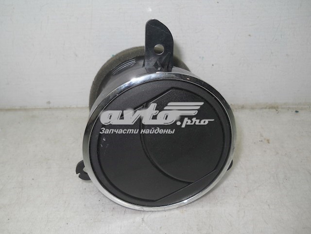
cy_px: 117
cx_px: 156
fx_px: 368
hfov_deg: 45.8
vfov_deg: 35.1
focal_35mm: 41
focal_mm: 6.72
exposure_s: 1/30
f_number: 5.5
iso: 80
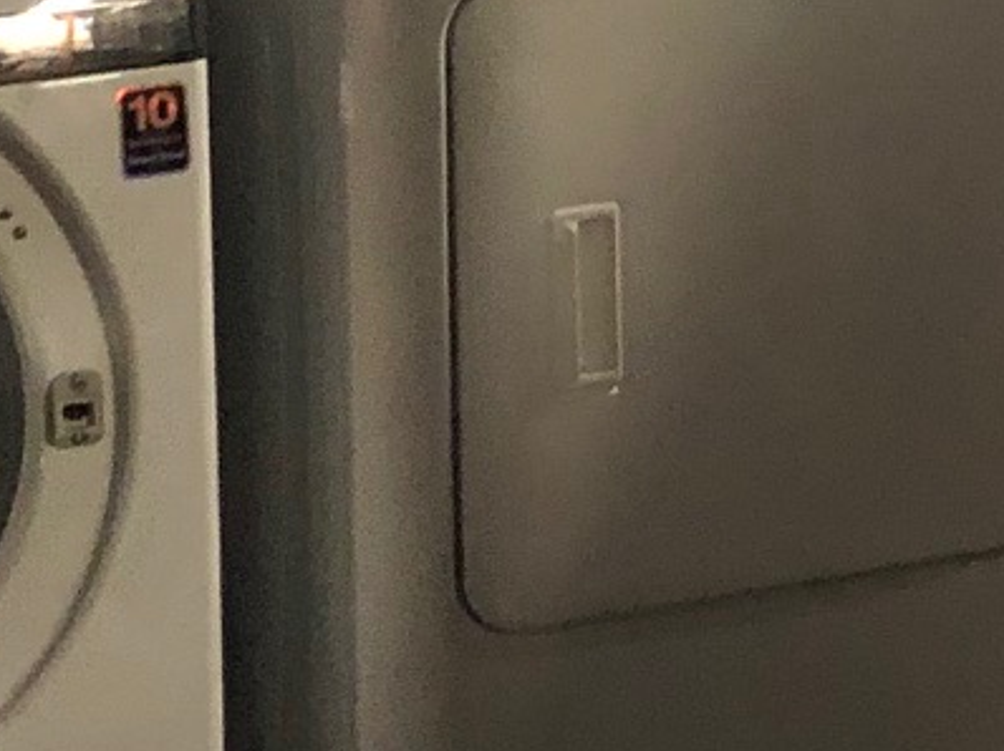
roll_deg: +1.9
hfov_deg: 13.6
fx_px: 4116
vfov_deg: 9.8
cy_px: -660
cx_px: 1176
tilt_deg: -1.2
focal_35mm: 142
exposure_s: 1/4
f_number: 1.8
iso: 100
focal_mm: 3.99
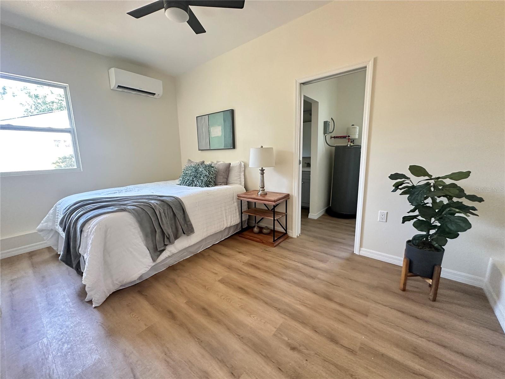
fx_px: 204
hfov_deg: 102.1
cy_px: 190
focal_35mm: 14
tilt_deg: -9.8
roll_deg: +0.3
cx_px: 252
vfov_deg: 85.7
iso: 400
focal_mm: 2.22
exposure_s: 1/60
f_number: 2.2
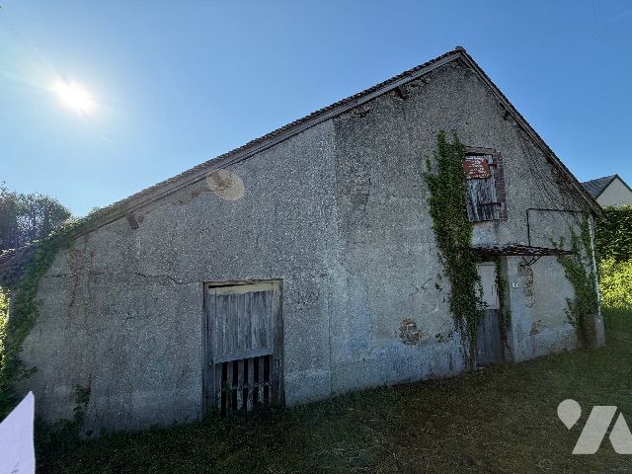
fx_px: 256
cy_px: 237
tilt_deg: +5.2
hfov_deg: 102.1
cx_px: 316
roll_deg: +1.6
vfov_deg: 85.7
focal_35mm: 14
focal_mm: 2.22
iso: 40
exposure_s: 1/770
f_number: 2.2
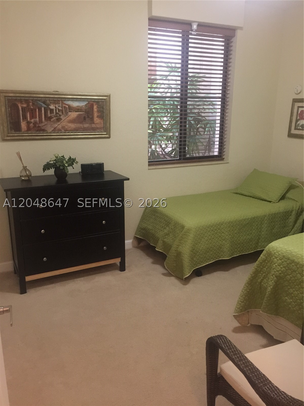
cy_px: 203
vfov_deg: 61.7
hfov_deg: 48.2
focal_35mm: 29
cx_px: 152
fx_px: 340
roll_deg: -0.6
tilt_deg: -13.9
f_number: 2.2
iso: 160
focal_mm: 4.15
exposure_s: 1/15
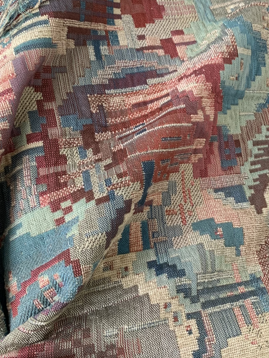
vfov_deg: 65.3
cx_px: 134
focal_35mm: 27
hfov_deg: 51.4
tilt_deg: -61.5
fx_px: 280
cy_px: 185
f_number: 1.8
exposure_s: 1/60
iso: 160
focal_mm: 4.25
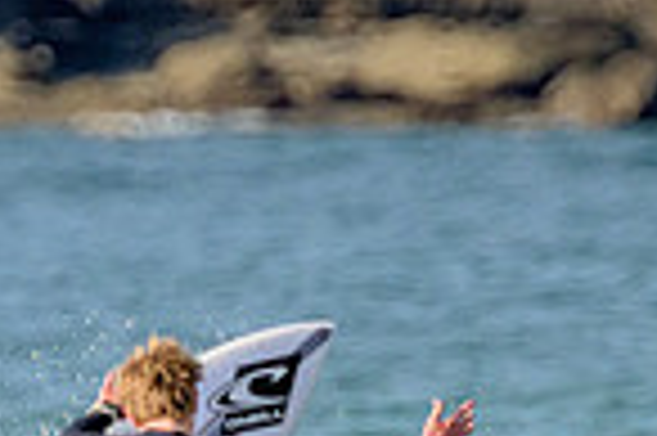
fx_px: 57933
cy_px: 676
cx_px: 72
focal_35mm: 3178
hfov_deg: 0.6
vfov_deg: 0.4
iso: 2200
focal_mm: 800
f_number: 11
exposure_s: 1/1250
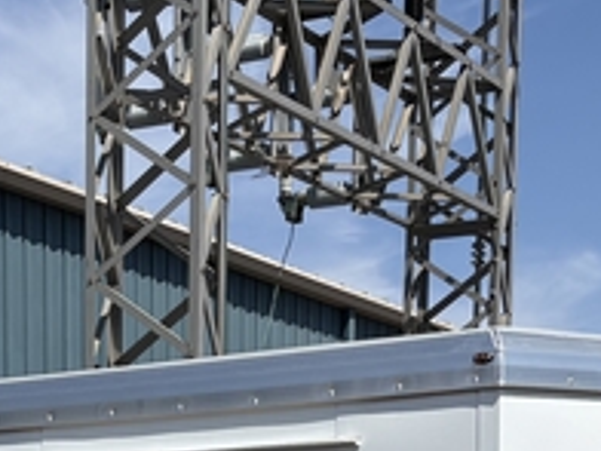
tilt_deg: +0.3
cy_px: 801
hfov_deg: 18.5
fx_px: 1840
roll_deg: -1.5
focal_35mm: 106
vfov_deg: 12.7
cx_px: 199
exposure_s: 1/6993
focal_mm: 5.96
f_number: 1.6
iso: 50
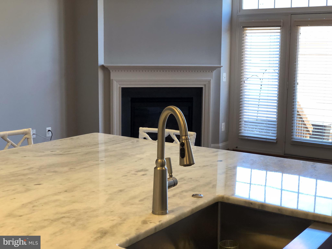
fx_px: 499
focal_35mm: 52
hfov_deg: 36.8
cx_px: 166
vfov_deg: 28.0
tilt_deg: -8.2
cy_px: 124
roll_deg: -0.6
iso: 64
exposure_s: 1/60
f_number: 2.4
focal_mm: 6
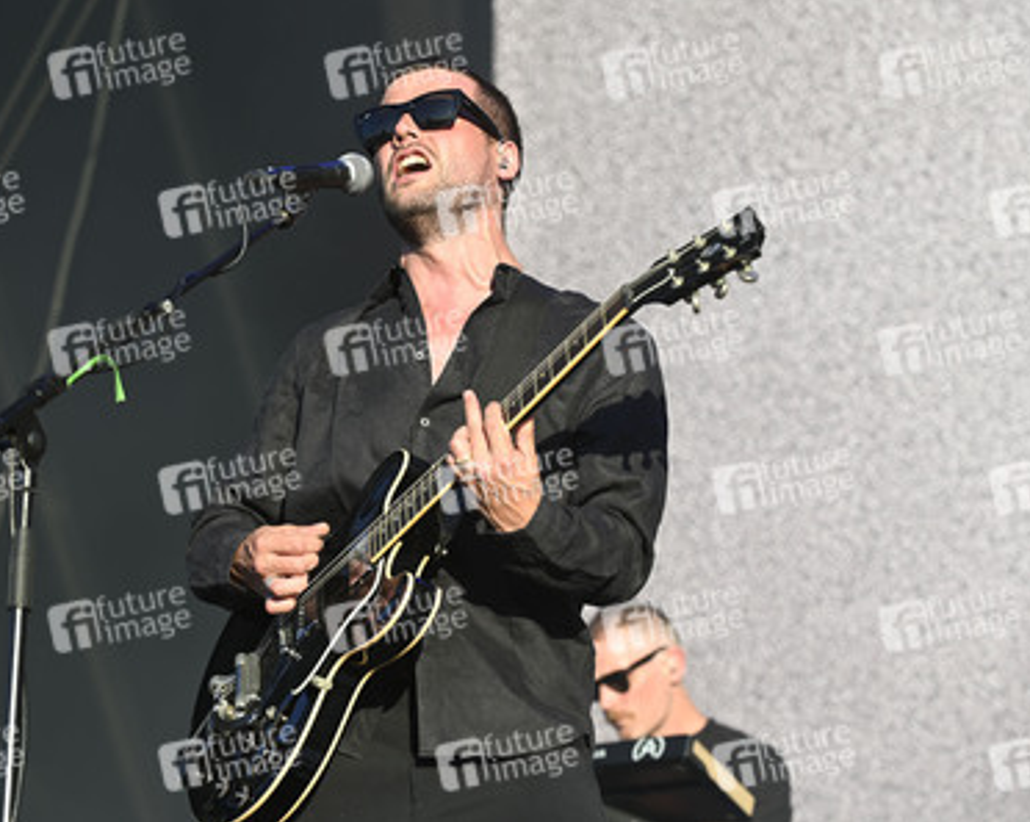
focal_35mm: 132
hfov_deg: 14.6
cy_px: 412
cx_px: 433
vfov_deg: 11.7
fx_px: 4021
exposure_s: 1/500
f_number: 5
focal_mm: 116
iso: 200
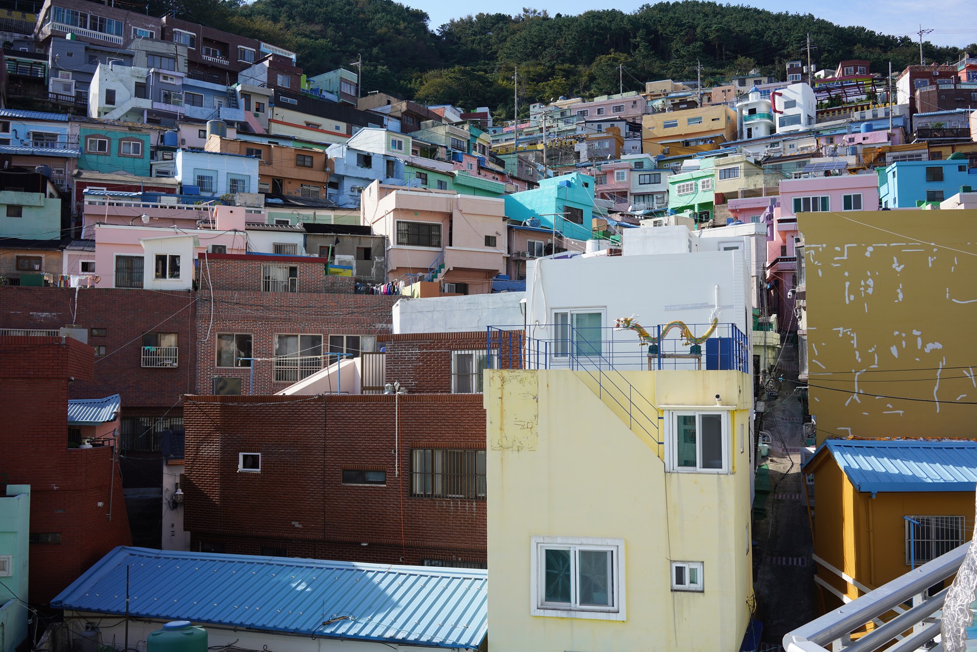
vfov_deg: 37.9
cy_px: 326
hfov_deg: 54.4
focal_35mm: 35
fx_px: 950
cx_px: 488
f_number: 8
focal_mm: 35
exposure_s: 1/125
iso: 100
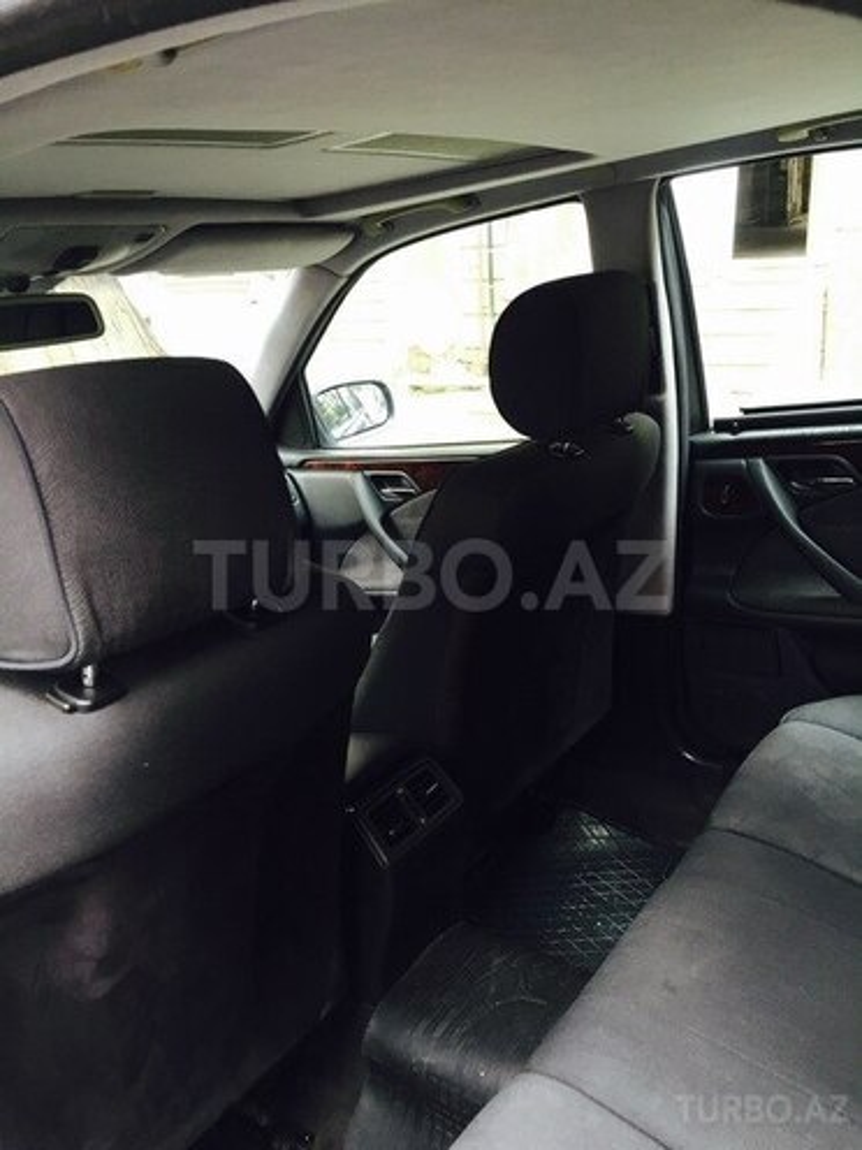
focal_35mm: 29
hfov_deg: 48.2
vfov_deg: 61.7
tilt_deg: -17.9
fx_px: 963
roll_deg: +2.8
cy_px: 575
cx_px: 431
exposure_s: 1/33
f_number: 2.2
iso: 125
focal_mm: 4.15
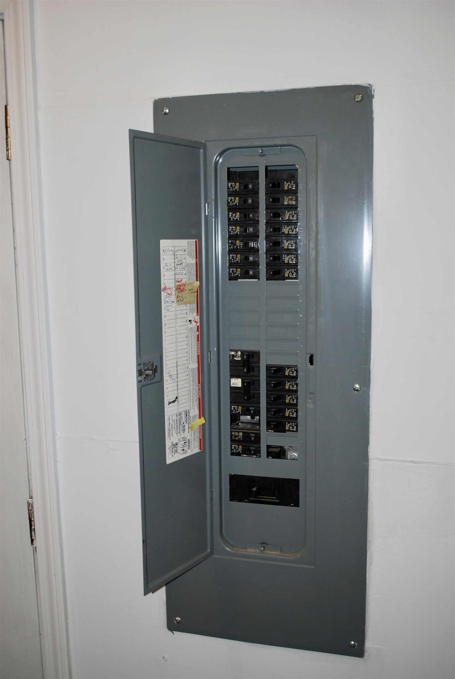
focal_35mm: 36
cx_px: 228
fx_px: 681
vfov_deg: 53.1
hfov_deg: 37.0
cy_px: 340
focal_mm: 24
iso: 200
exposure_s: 1/60
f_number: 4.2
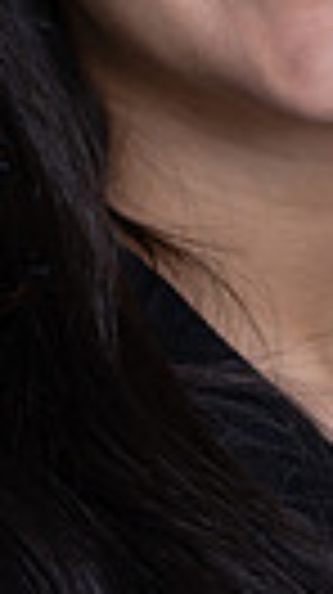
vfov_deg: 3.4
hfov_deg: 1.9
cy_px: -45
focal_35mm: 638
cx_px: 333
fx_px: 10041
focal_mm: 179
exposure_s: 1/200
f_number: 5.6
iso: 160
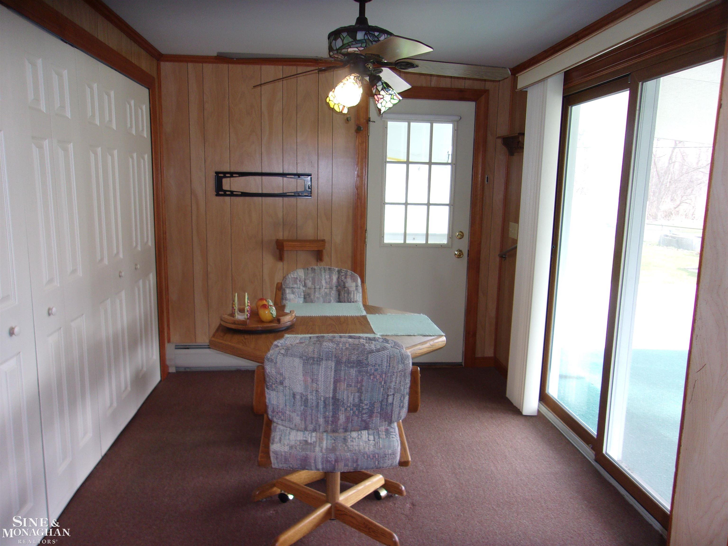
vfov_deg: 51.4
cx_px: 364
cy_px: 273
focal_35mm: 27
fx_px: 568
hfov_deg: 65.3
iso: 80
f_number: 3
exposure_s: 1/38
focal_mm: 4.9
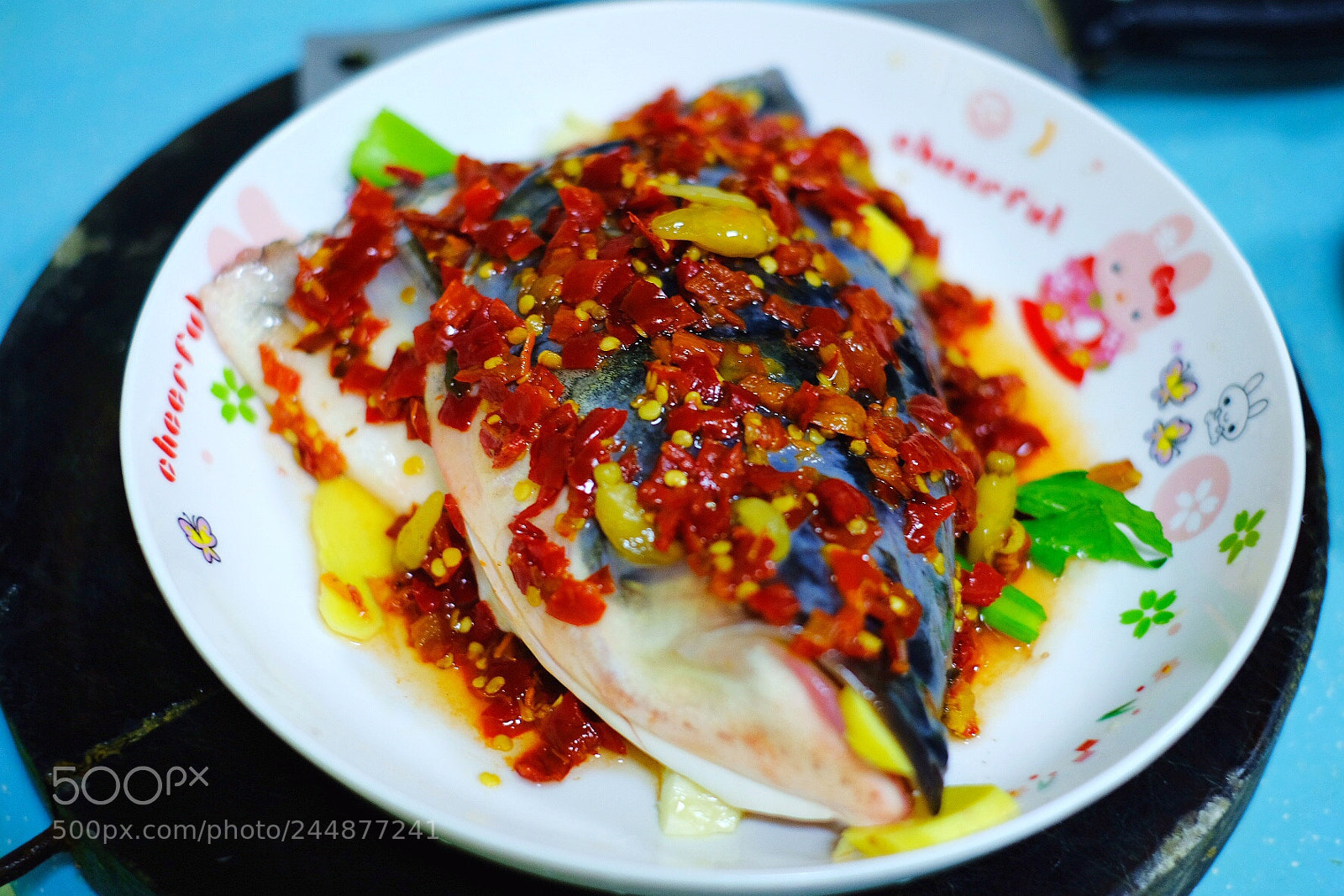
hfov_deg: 37.5
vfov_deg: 25.5
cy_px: 448
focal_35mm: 53
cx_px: 672
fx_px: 1979
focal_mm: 35
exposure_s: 1/30
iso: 500
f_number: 2
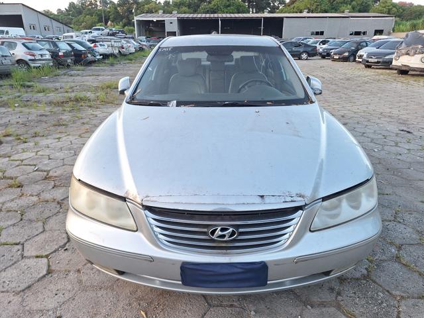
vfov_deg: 58.9
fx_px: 282
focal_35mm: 23
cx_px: 212
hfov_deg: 73.9
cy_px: 159
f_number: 1.8
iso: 50
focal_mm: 5.54
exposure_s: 1/120
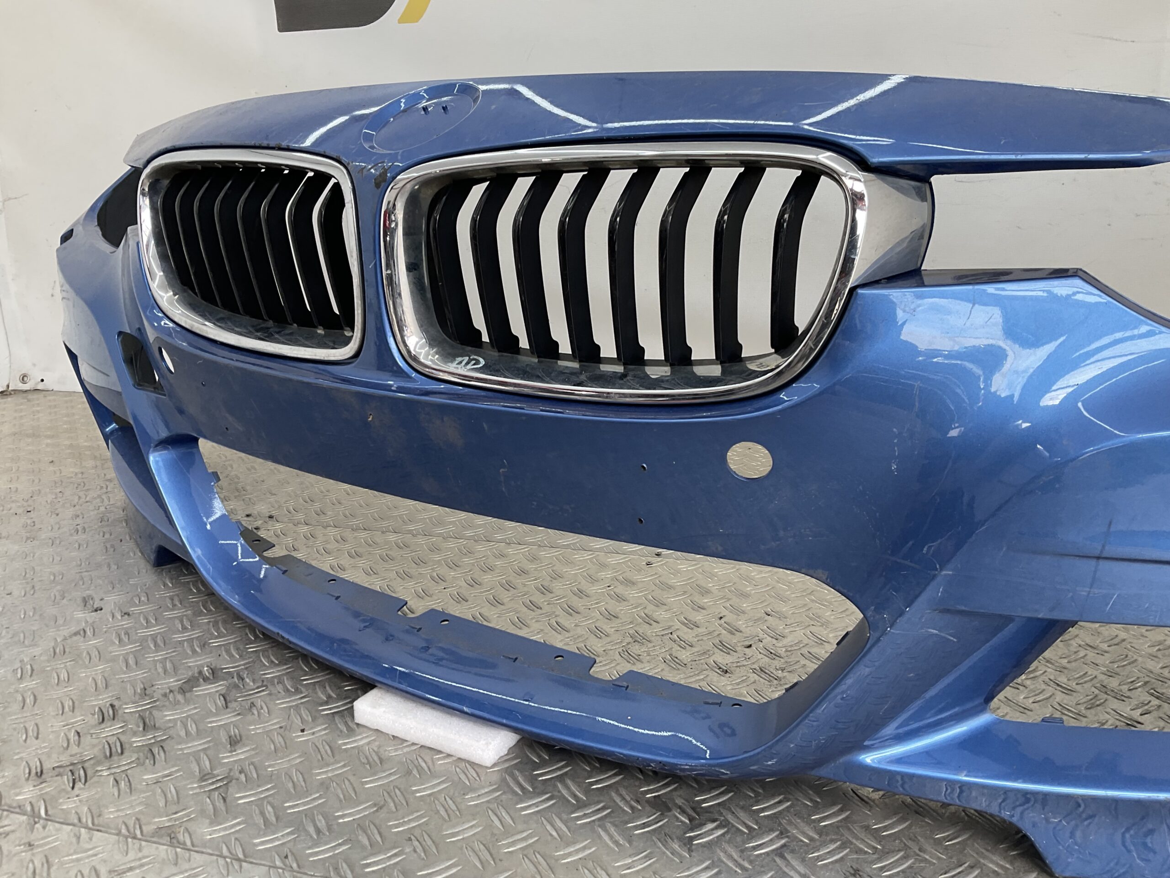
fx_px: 980
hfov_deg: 61.7
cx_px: 585
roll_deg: -2.5
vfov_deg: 48.2
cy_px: 439
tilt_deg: -18.0
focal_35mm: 29
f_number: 1.8
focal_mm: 3
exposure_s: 1/120
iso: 20
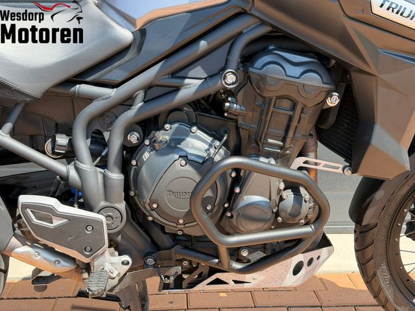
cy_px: 156
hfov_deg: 39.7
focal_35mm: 48
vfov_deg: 30.3
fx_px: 575
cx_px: 208
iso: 64
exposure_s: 1/733
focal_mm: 6.76
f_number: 1.78
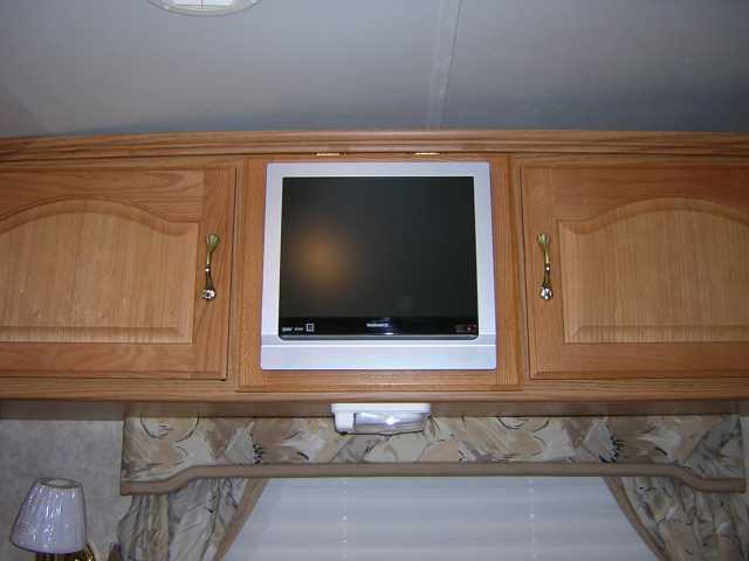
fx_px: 779
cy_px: 280
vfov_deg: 39.7
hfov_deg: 51.4
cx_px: 374
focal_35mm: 36
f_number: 2.6
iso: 100
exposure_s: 1/60.1
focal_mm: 4.7
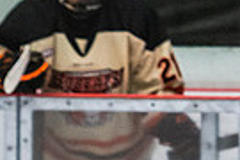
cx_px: -265
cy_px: 109
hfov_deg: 1.8
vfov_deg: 1.2
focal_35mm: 1135
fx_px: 7566
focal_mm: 120
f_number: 2.8
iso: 1800
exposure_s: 1/640
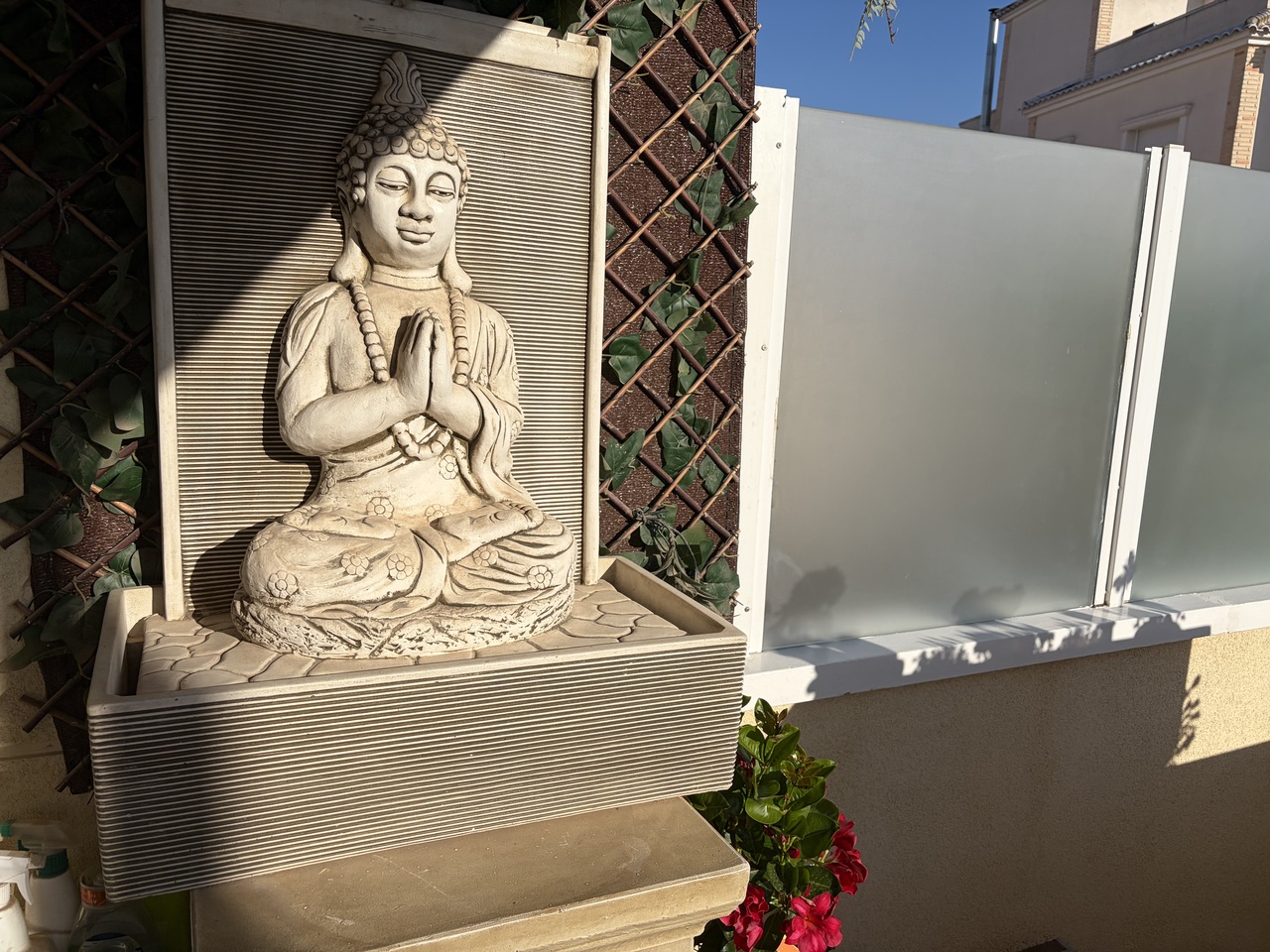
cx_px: 635
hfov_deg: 67.3
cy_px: 476
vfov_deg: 53.1
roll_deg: -2.5
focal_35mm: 26
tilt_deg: -10.6
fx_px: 954
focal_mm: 5.96
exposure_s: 1/8850
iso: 50
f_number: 1.6
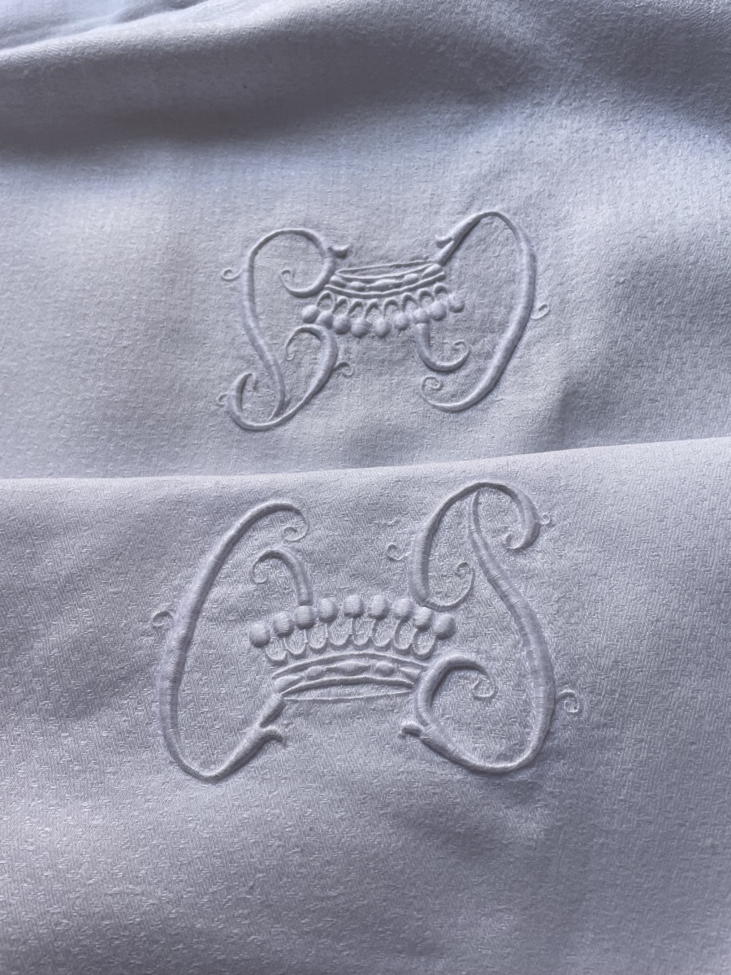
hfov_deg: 53.1
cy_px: 488
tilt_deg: -71.3
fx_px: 732
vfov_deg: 67.3
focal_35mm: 26
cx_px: 366
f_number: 1.6
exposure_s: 1/121
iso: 50
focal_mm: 4.2
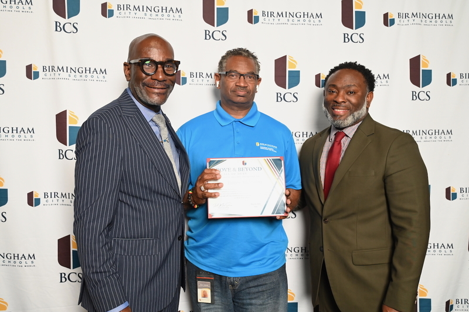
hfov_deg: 55.1
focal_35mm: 34
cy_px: 156
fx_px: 449
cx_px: 234
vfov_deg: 38.3
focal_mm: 34.5
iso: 2200
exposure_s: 1/125
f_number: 4
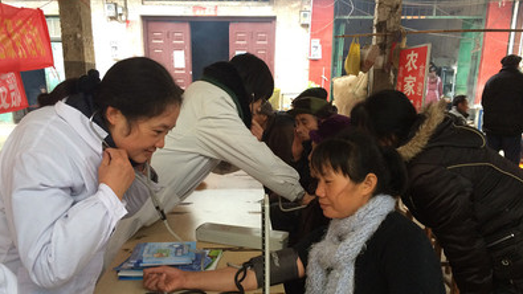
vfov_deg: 36.3
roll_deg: -0.6
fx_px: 444
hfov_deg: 61.0
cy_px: 196
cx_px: 260
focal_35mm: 32
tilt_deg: -15.6
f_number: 2.2
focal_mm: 4.15
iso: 160
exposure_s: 1/30
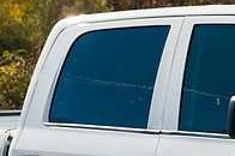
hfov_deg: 11.8
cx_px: 310
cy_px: 169
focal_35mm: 169
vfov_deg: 8.0
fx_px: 1101
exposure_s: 1/200
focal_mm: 56
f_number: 11
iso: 100
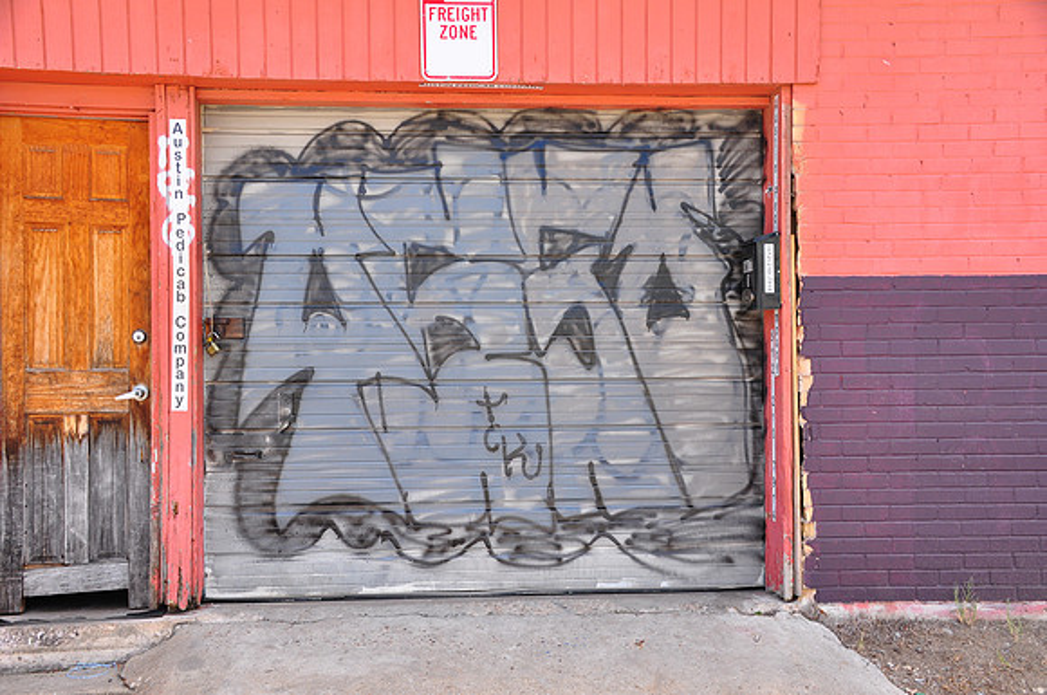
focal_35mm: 42
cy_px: 348
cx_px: 524
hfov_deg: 46.5
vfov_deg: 31.8
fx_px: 1220
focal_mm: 28
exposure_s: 1/125
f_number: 8
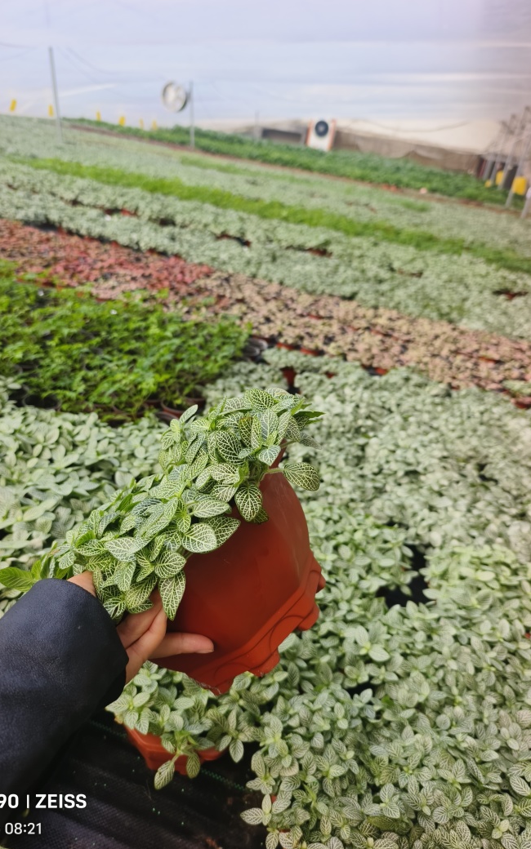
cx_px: 234
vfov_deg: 72.5
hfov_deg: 49.2
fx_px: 579
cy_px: 422
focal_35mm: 25
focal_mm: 5.5
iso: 109
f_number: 1.75
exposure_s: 1/443
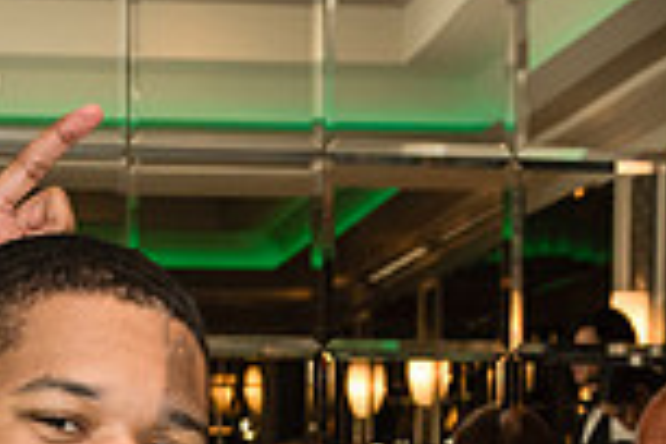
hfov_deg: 16.7
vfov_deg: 10.6
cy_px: 727
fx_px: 2275
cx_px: 317
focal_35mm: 123
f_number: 3.5
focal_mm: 27
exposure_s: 1/200
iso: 1600
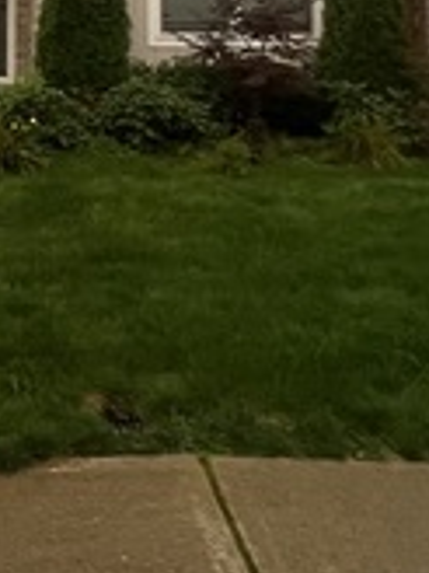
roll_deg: -0.9
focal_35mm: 53
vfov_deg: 31.8
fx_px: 876
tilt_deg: +4.7
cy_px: -65
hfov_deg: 25.2
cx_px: -66
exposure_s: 1/60
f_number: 1.8
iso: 500
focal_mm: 1.57
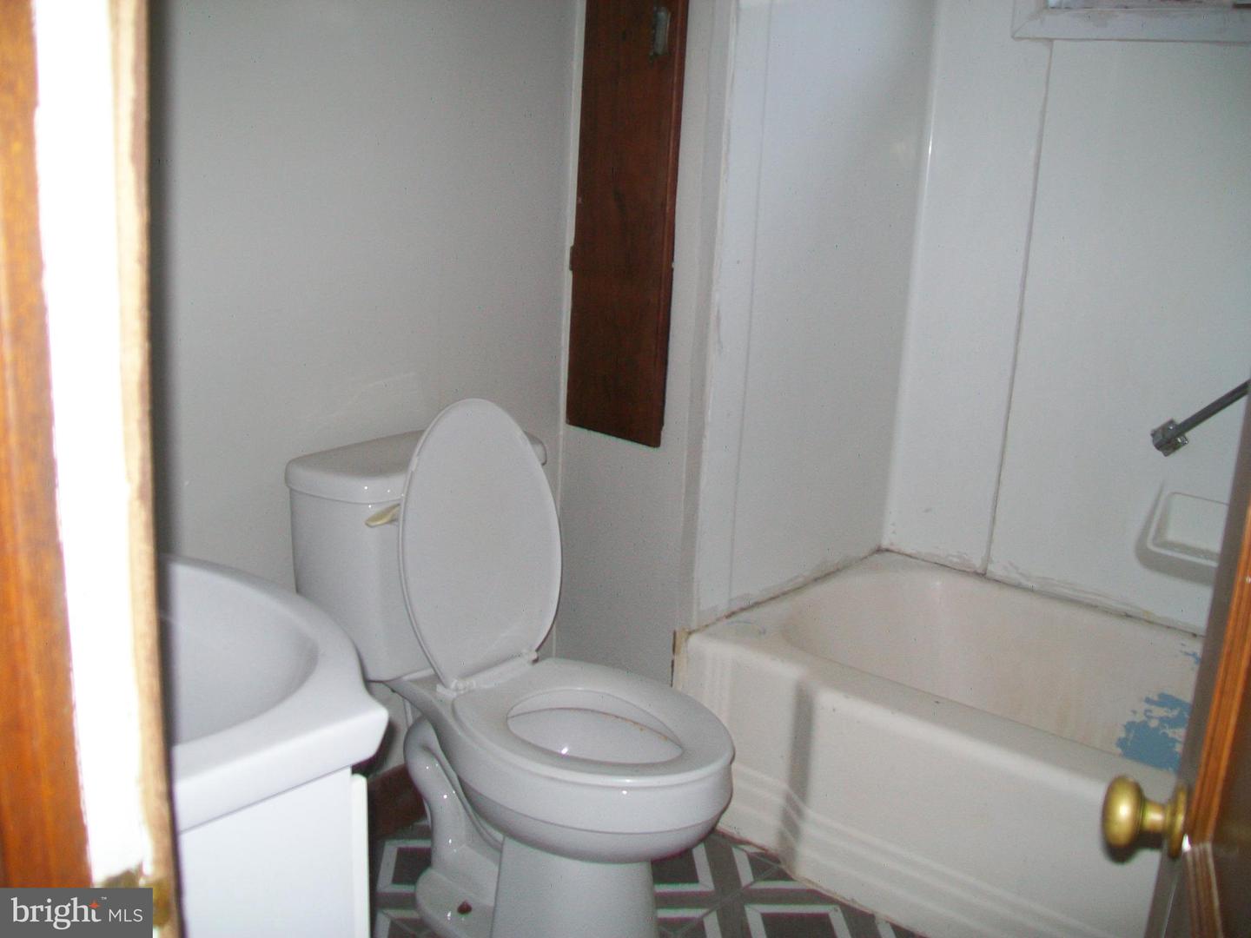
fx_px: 1229
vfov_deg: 41.8
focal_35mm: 34
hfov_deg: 54.0
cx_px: 626
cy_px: 469
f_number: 2.7
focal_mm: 6.1
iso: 64
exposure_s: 1/60
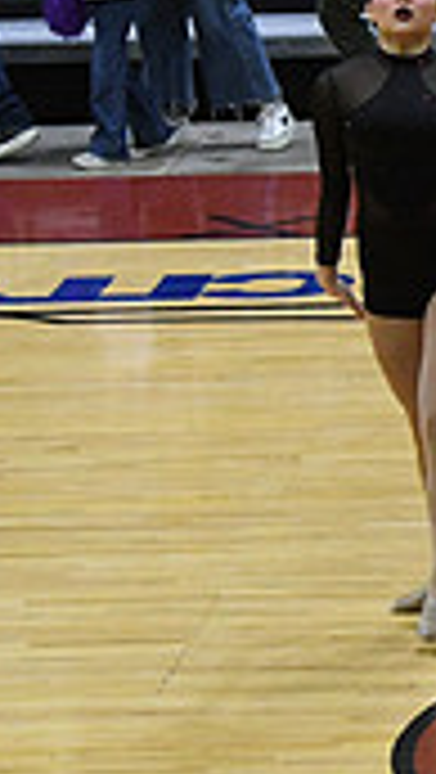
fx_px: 7590
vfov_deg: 5.8
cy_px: 389
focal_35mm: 370
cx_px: 1173
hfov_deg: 3.2
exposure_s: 1/500
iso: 5000
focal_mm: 70
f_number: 4
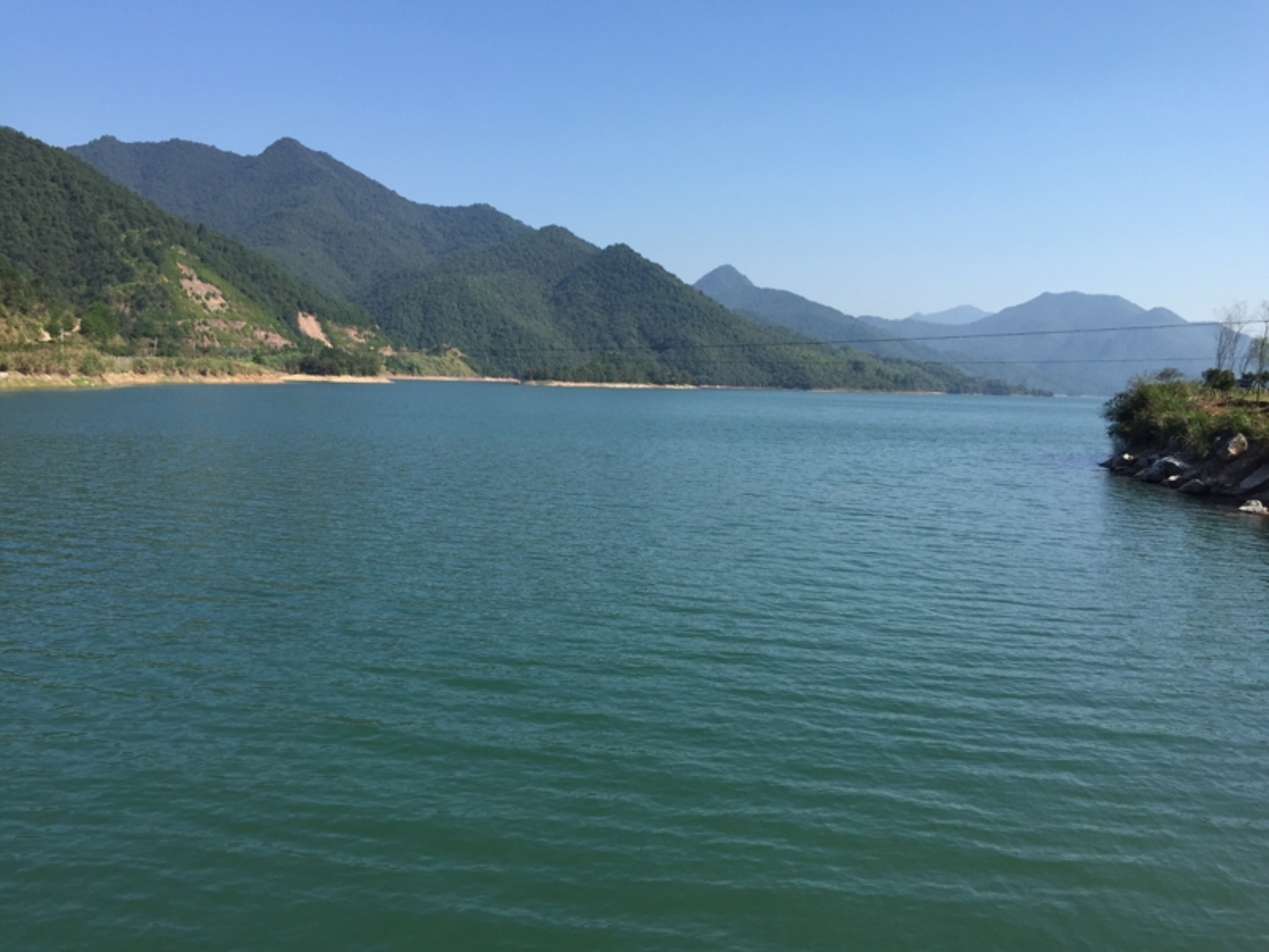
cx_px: 634
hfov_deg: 61.7
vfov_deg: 48.2
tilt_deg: -5.3
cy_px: 476
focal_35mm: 29
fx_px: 1063
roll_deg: -2.3
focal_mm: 4.15
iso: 32
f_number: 2.2
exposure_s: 1/1721
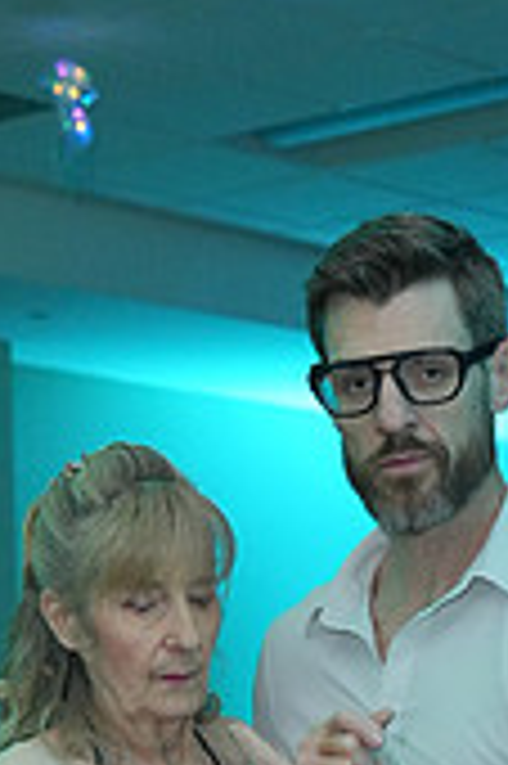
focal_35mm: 147
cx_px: 317
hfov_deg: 9.3
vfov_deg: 13.3
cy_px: 1080
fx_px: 3118
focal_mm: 43
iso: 4000
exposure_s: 1/200
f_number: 4
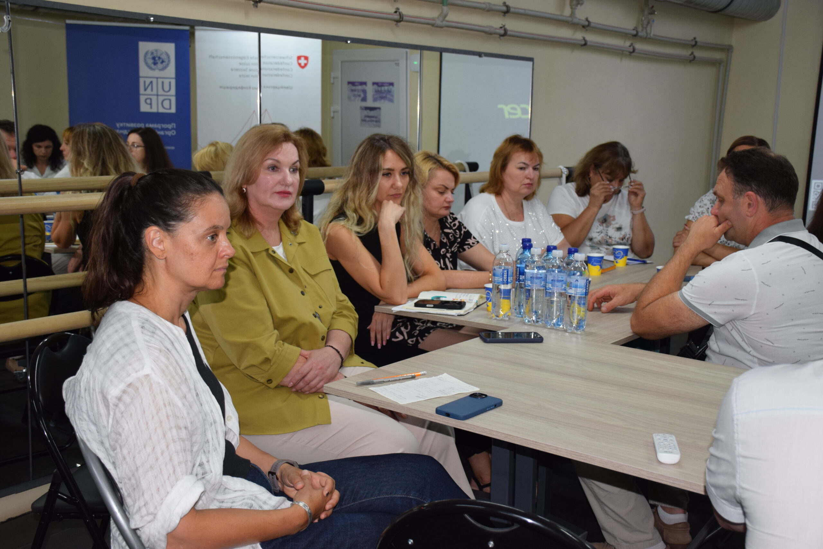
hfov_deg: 47.9
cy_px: 274
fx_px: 926
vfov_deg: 33.0
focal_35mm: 40
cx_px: 412
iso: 800
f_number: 5
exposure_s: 1/100
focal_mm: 27
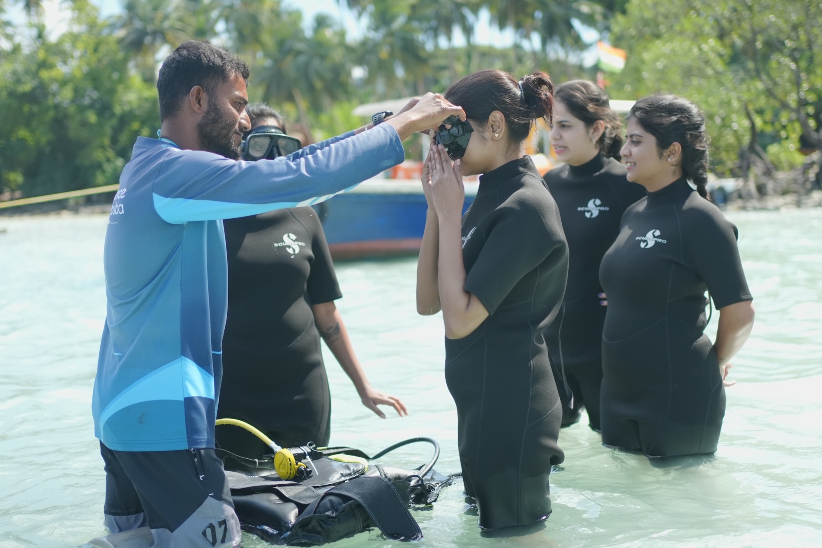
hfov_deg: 38.2
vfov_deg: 26.0
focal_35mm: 52
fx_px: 1187
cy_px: 274
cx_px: 411
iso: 1250
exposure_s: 1/160
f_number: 1.8
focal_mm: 35
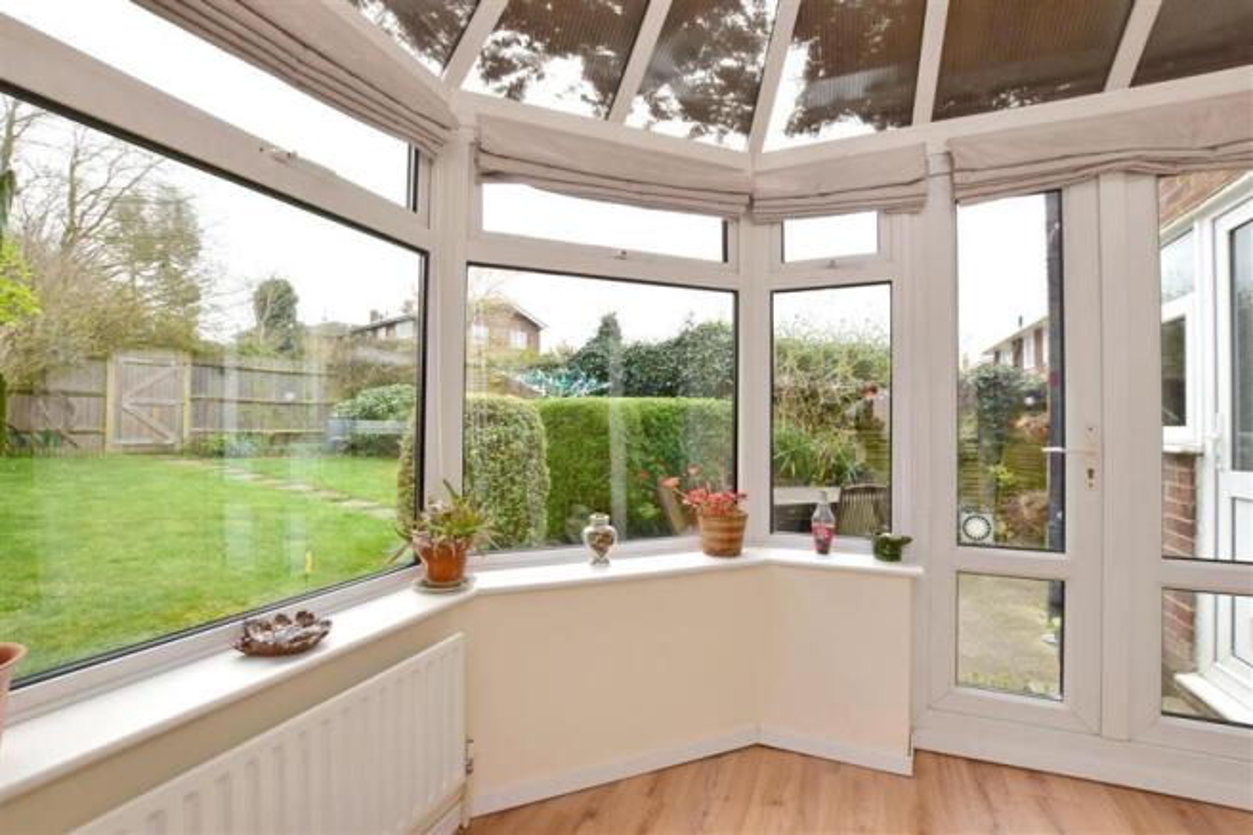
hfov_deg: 100.4
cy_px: 418
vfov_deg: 77.3
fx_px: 522
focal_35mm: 15
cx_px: 626
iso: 400
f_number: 11
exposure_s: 1/80
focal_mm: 10
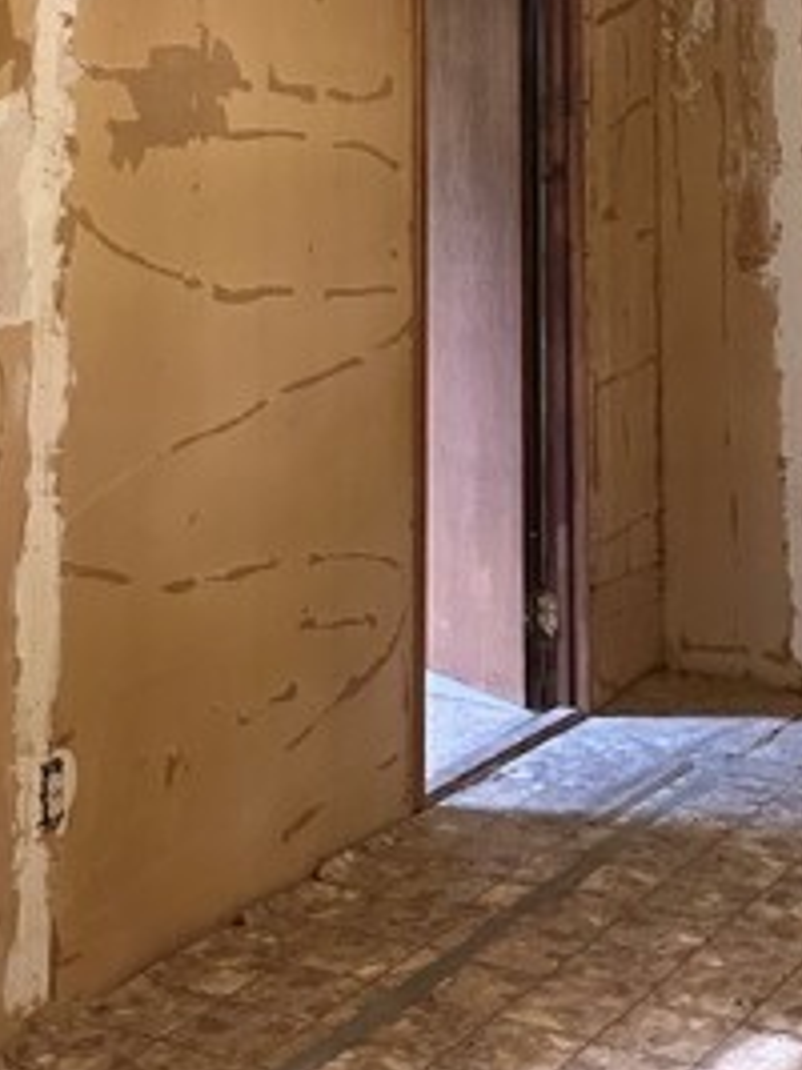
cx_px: 429
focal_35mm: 69
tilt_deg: +8.2
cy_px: -196
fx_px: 2133
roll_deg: -2.0
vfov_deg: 25.4
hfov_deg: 21.3
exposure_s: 1/40
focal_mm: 6.86
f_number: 1.78
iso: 640
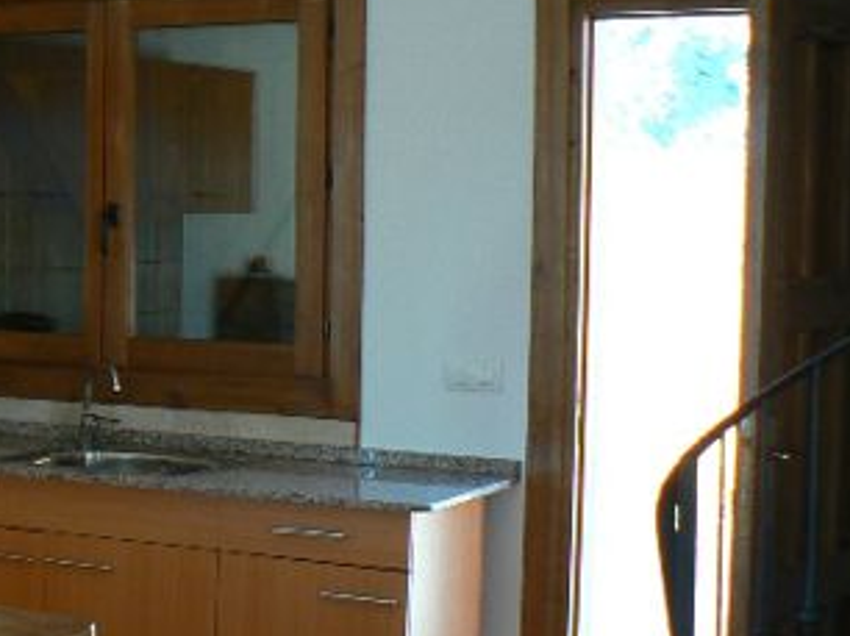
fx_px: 2036
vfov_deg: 17.7
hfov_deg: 22.6
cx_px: -15
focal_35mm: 83
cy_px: 378
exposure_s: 1/30
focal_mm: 6
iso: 100
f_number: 2.8
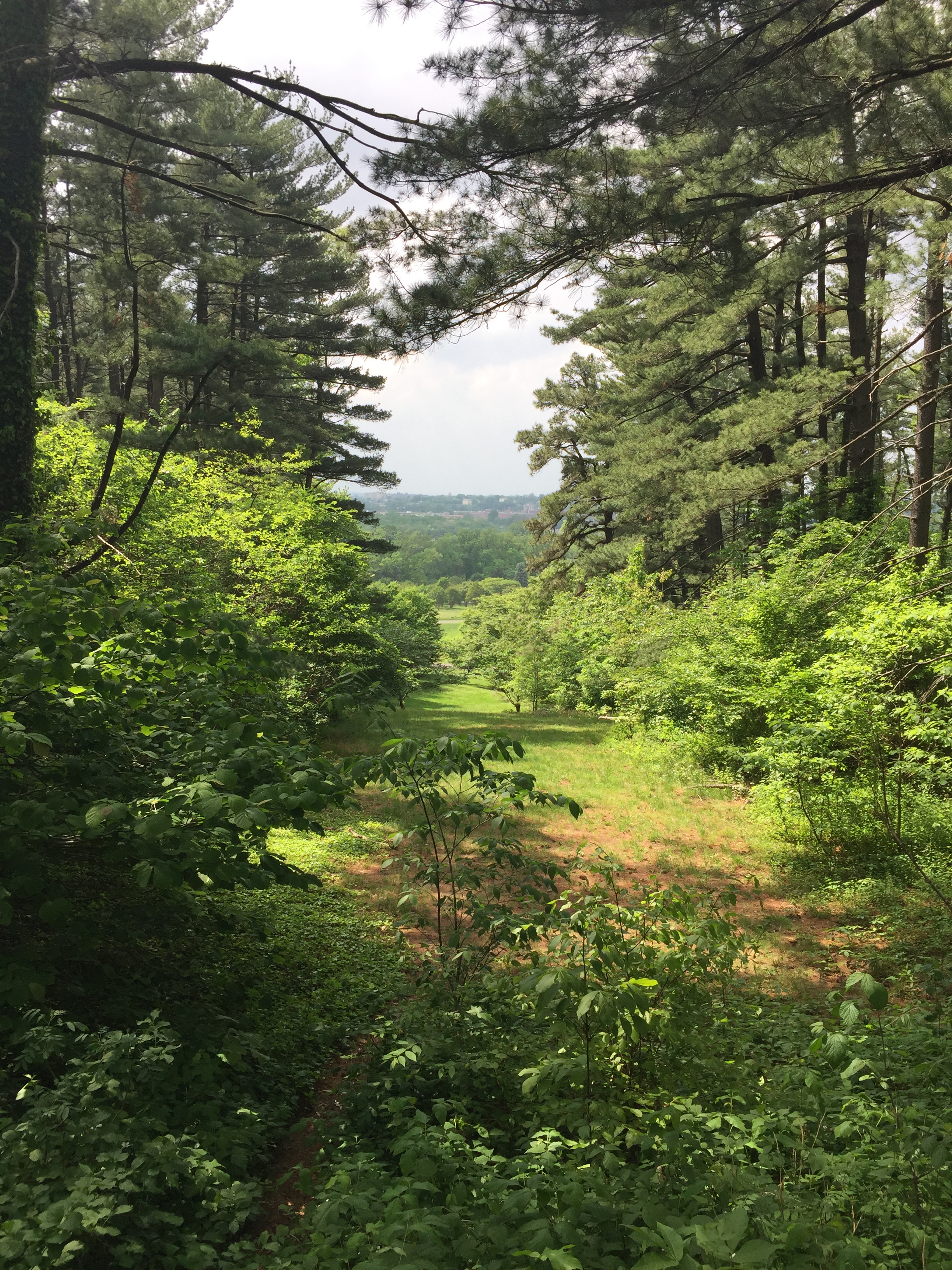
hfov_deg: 48.2
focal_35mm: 29
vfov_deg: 61.7
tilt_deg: -7.1
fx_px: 1063
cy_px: 635
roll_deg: -1.0
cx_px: 476
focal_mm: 4.15
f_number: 2.2
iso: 32
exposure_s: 1/920
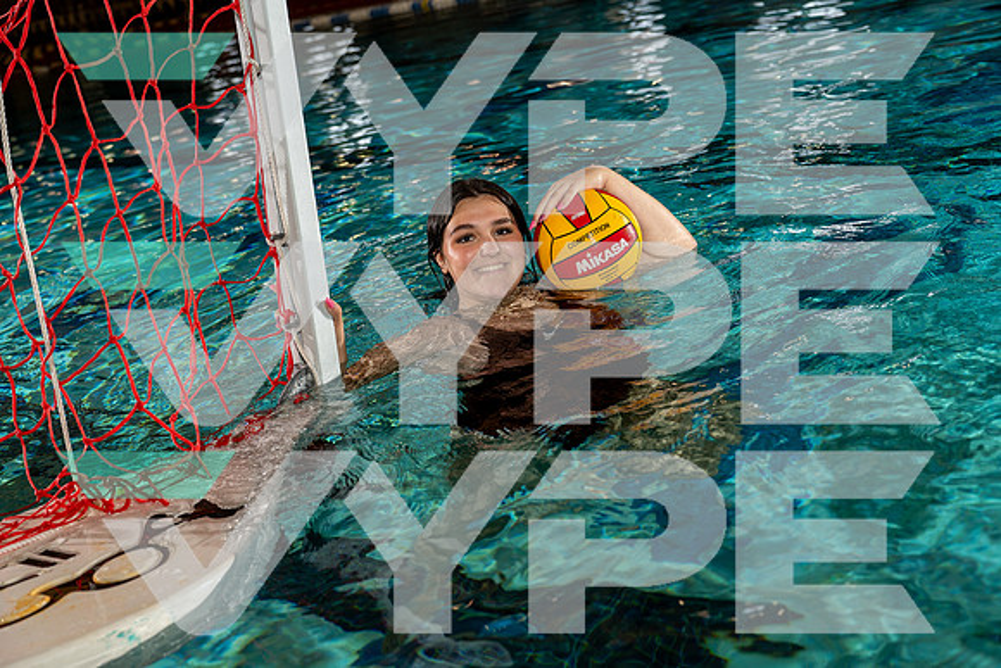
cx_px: 500
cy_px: 334
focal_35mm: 43
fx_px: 1196
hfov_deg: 45.4
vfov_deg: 31.2
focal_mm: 43
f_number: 4
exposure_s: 1/250
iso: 100
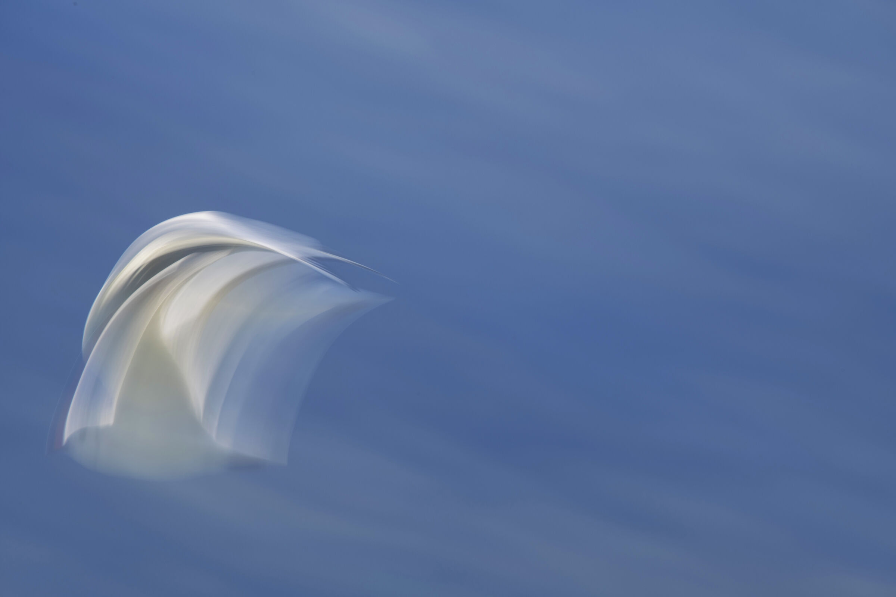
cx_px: 448
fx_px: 14932
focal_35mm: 600
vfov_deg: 2.3
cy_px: 298
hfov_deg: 3.4
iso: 40
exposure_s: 1/8
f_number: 16
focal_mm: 600
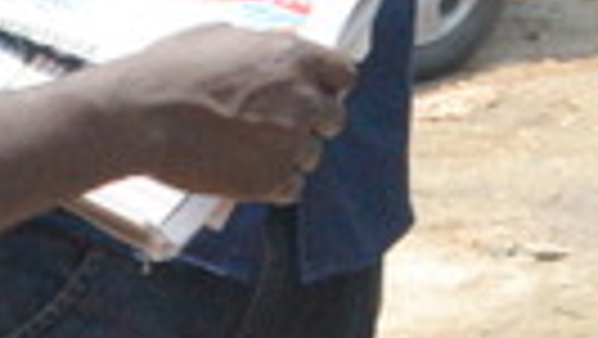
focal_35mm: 165
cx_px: 697
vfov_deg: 7.2
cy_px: -237
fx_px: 2618
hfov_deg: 12.7
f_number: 16
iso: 3200
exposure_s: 1/1000
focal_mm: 20
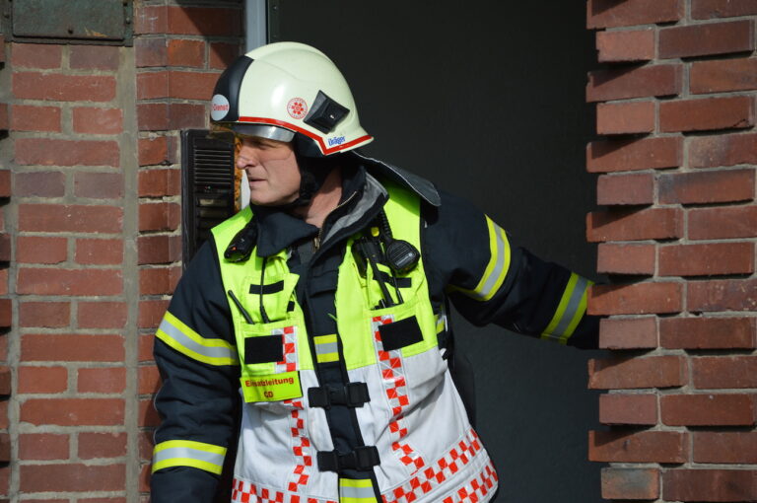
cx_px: 378
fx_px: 6300
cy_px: 252
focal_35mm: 300
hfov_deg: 6.9
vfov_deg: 4.6
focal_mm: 200
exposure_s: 1/500
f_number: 5.6
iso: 125
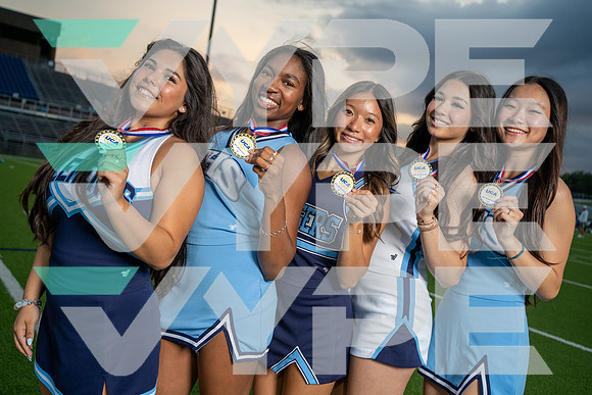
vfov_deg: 37.9
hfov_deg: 54.4
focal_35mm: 35
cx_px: 296
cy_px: 198
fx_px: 576
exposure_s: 1/250
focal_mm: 35
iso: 400
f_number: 4
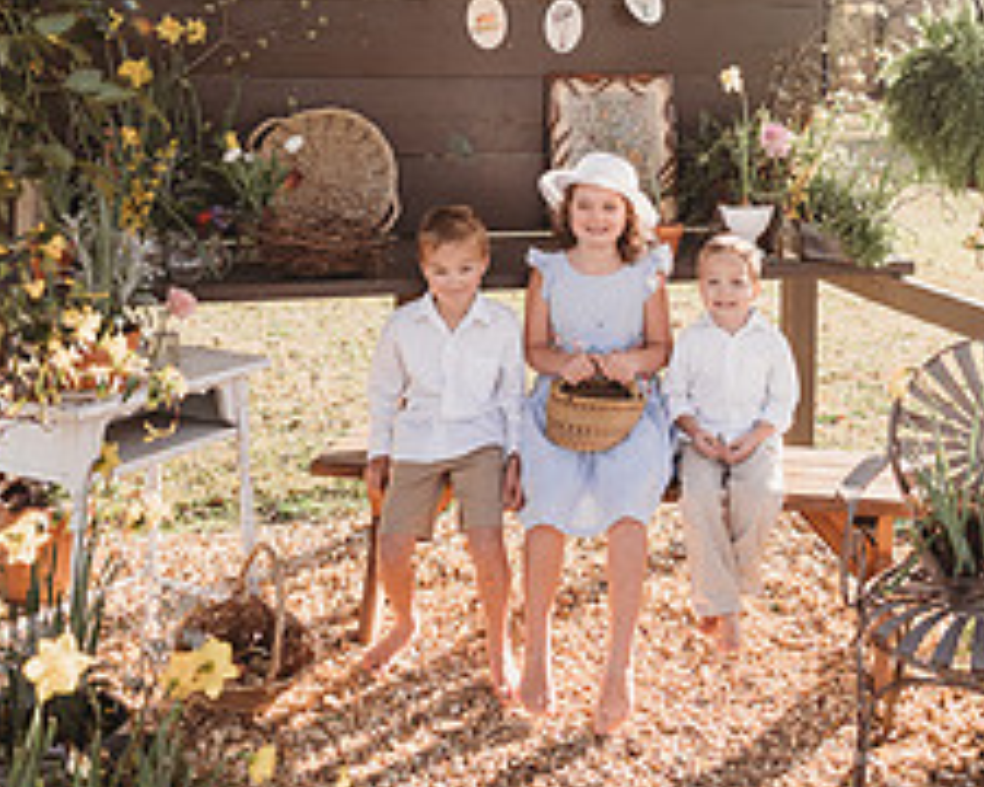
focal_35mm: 45
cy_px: 52
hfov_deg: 40.9
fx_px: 1311
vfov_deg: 31.6
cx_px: 599
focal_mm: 24
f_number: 2.5
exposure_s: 1/1250
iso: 100
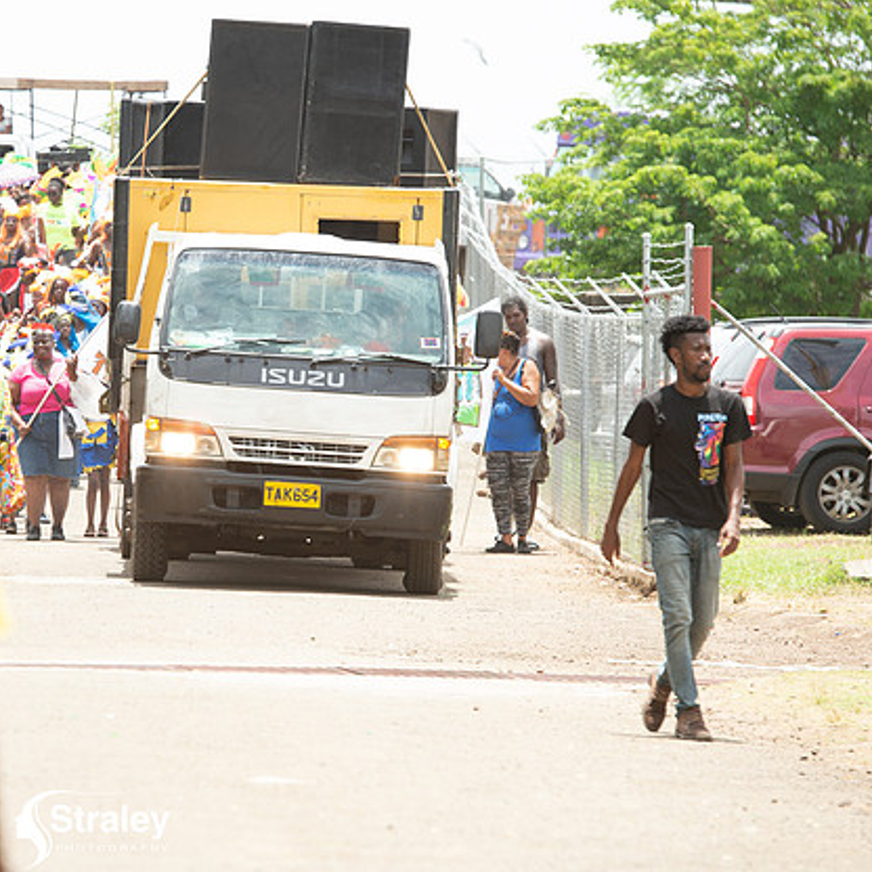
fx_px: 8065
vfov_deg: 6.2
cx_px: 168
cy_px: 470
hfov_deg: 6.2
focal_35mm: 283
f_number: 5.6
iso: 100
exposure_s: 1/200
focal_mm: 180
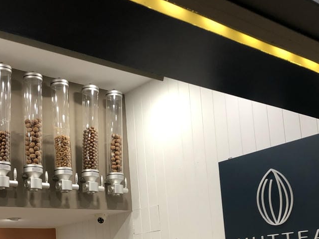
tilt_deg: +5.0
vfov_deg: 26.6
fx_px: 488
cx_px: 130
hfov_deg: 36.1
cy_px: 214
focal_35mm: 53
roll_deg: +3.1
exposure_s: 1/17
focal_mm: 3.99
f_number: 1.8
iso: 40
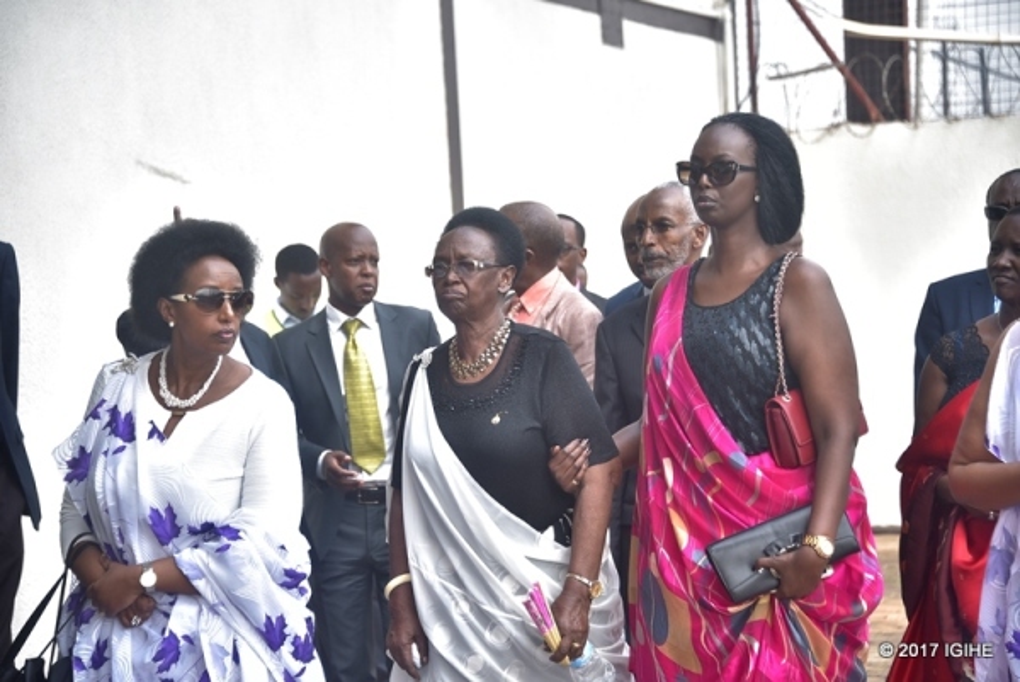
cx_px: 510
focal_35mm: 125
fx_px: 3544
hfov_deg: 16.4
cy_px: 341
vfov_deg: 11.0
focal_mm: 125
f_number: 5.6
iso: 320
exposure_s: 1/250
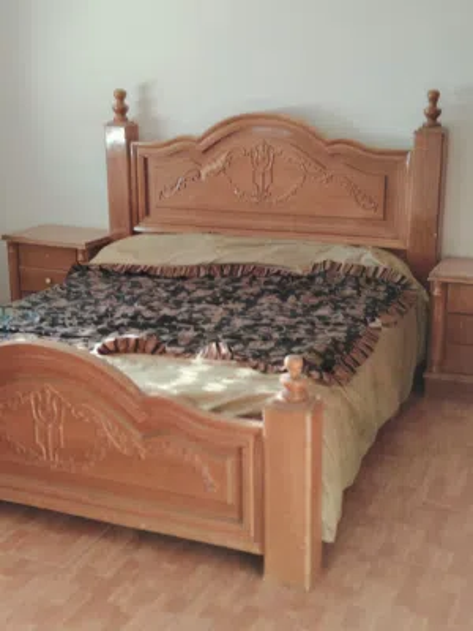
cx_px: 236
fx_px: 875
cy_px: 316
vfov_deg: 39.7
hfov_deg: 30.3
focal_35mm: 48
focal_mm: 5.25
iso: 1078
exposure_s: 1/25
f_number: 4
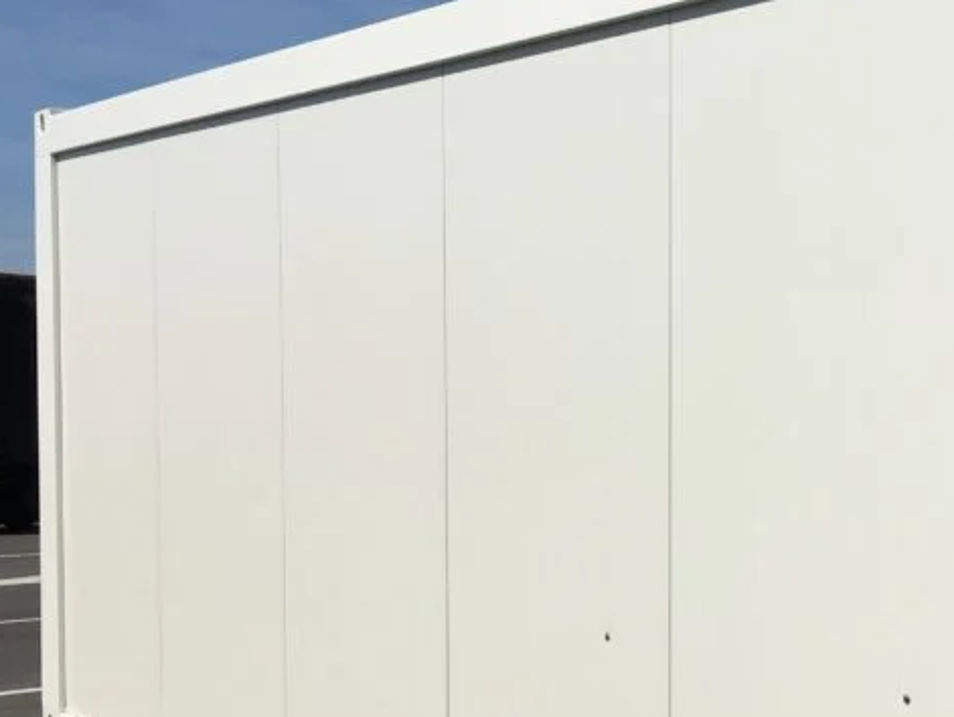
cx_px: 863
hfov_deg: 29.4
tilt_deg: -4.0
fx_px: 1738
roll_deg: +1.4
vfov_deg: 23.3
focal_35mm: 63
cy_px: 454
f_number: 2.2
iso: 25
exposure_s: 1/3663
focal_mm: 4.2
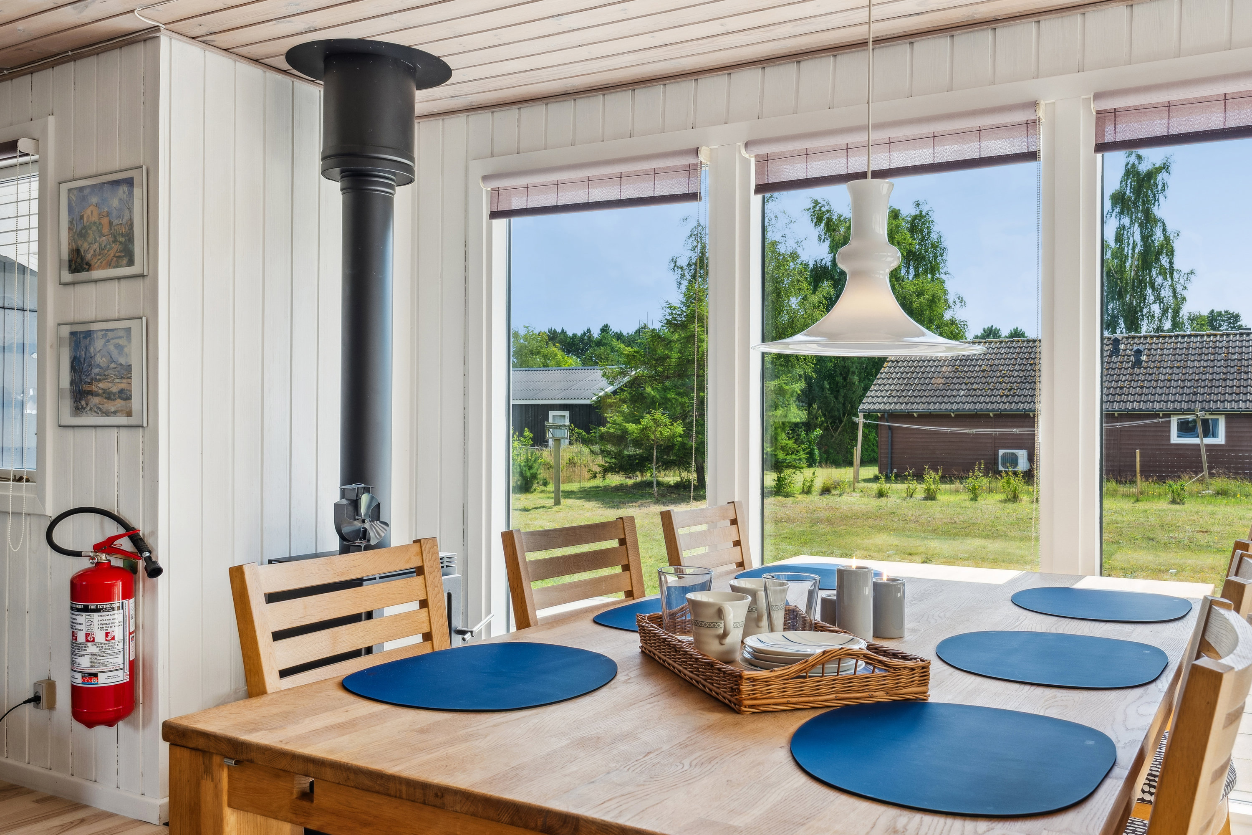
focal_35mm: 30
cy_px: 418
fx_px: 1043
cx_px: 626
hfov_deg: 61.9
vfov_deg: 43.6
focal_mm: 20
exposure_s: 1/30
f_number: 8
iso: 200
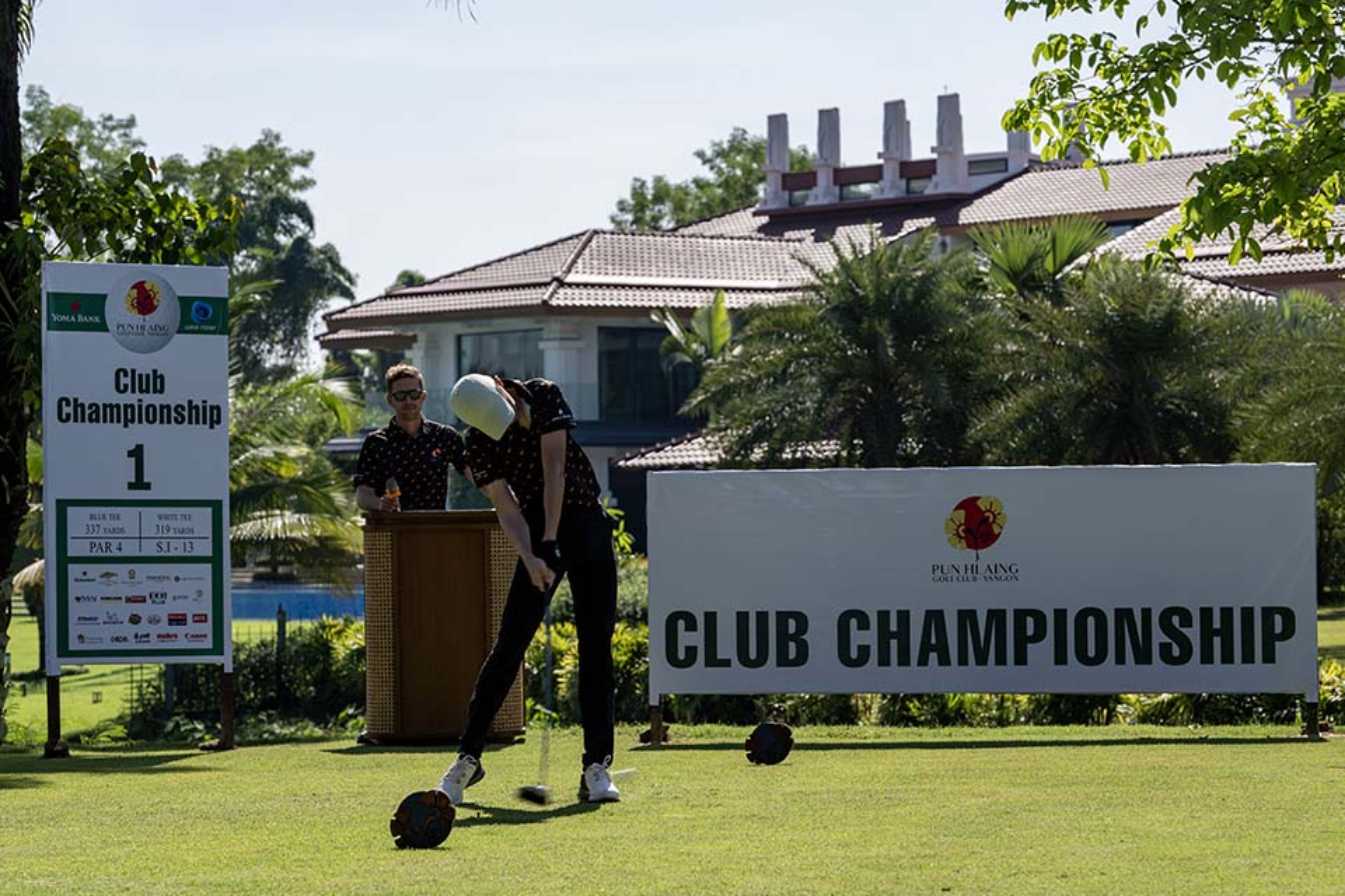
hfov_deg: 20.0
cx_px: 672
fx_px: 3811
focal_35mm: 102
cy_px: 448
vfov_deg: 13.4
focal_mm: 102
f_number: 6.3
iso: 220
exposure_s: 1/800
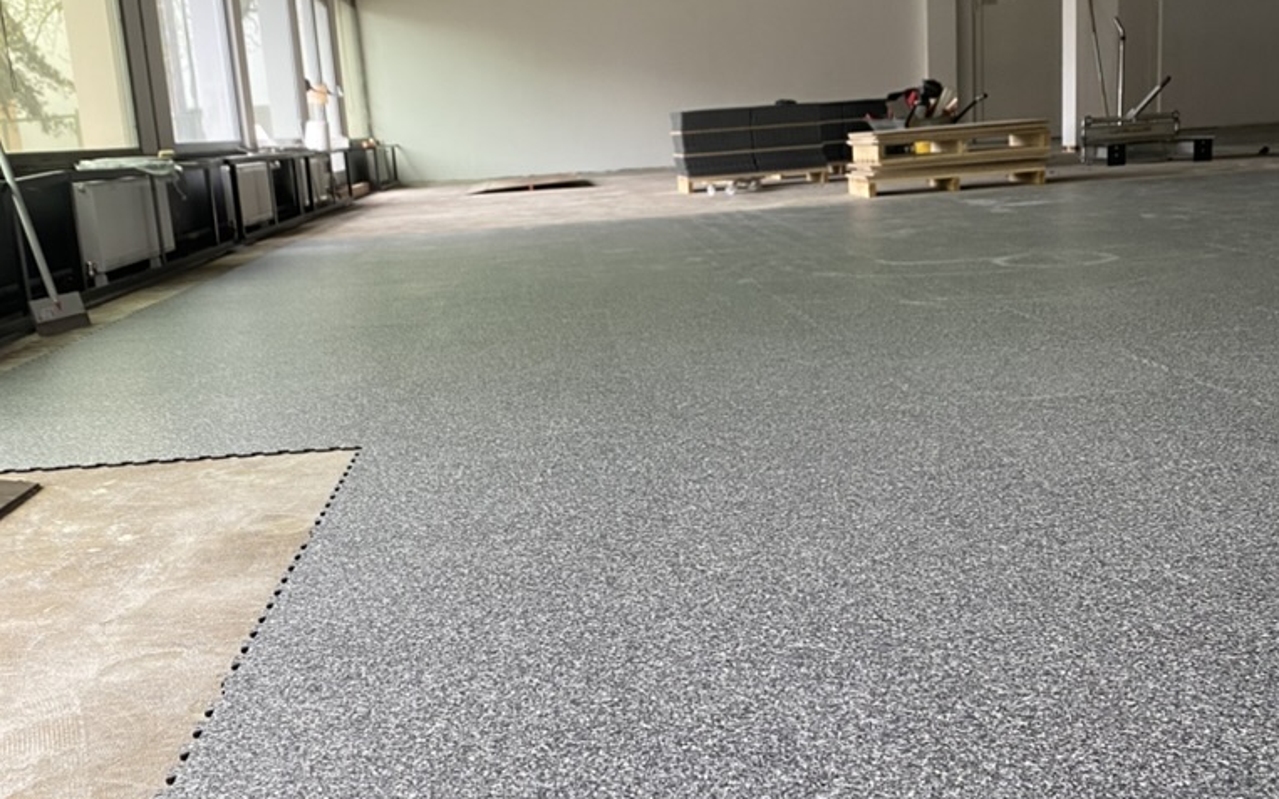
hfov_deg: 52.7
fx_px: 1290
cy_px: 420
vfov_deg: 34.4
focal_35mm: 37
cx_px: 642
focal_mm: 4.25
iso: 125
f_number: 1.8
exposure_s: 1/86
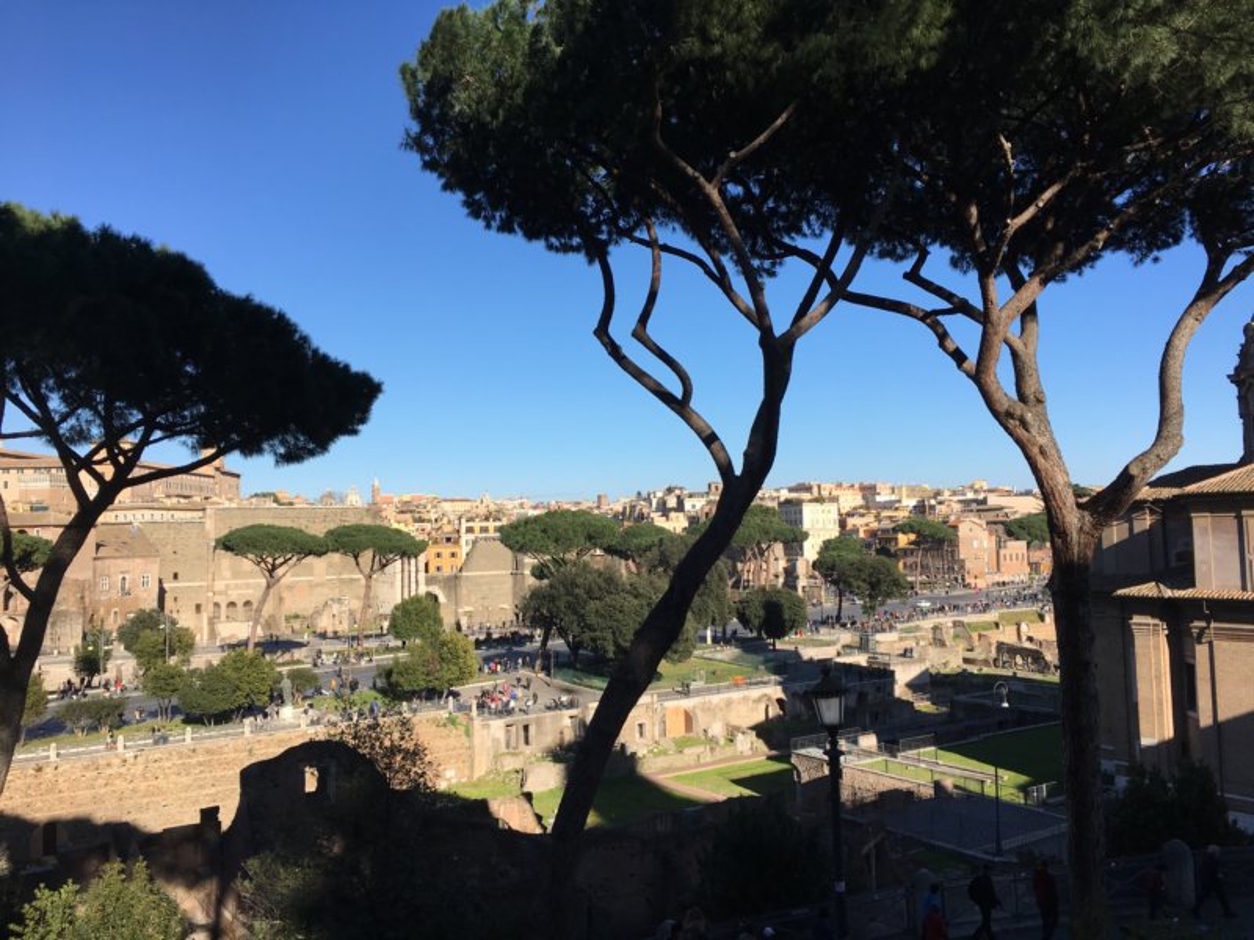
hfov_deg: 61.7
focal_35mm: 29
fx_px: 1051
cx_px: 627
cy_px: 470
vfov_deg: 48.2
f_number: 2.2
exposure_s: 1/1479
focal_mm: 4.15
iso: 25
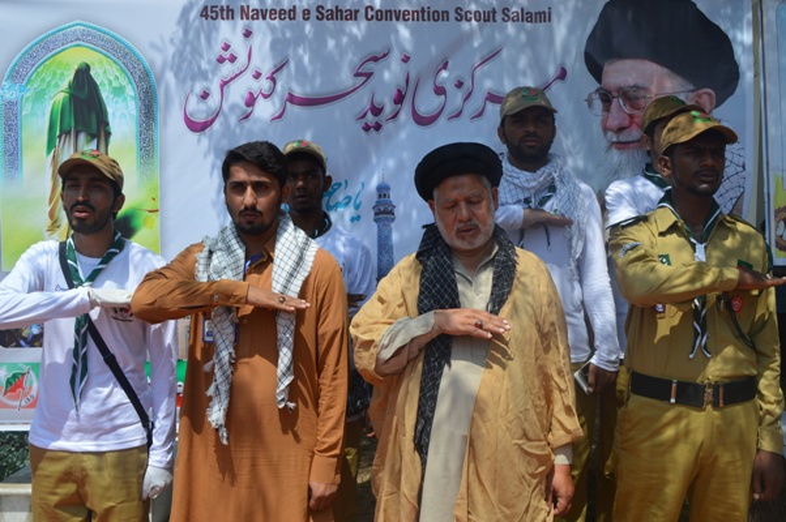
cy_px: 261
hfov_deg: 48.0
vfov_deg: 32.9
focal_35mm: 40
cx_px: 393
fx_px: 883
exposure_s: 1/250
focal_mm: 27
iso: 100
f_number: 8
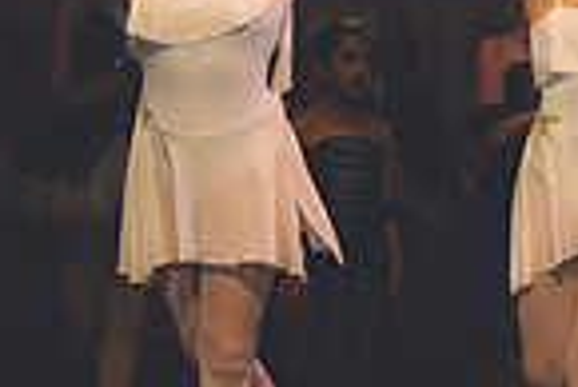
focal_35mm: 801
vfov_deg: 1.7
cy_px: 14
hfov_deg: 2.6
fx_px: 12873
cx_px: 283
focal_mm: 200
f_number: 2.8
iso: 360
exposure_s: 1/500
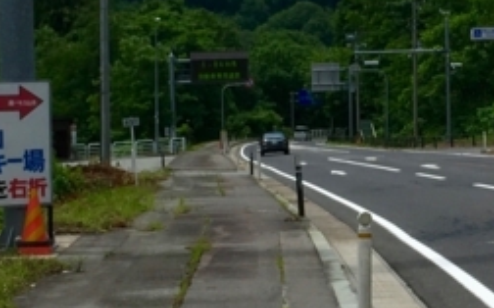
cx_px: 425
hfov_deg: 16.5
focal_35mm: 125
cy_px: 155
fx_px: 1681
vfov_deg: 10.5
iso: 25
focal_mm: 4.15
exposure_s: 1/1876
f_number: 2.2
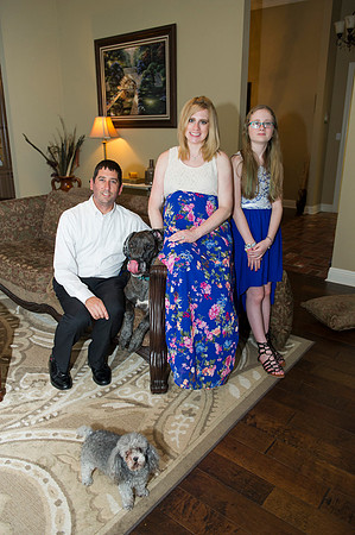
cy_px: 268
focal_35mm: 28
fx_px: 415
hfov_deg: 46.3
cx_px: 178
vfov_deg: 65.5
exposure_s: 1/160
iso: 1600
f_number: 4
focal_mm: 28
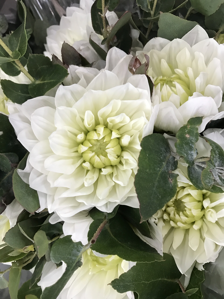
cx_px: 112
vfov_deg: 63.4
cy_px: 150
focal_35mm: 28
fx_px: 242
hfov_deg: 49.7
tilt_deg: -69.6
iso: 40
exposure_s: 1/25
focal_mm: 3.99
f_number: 1.8
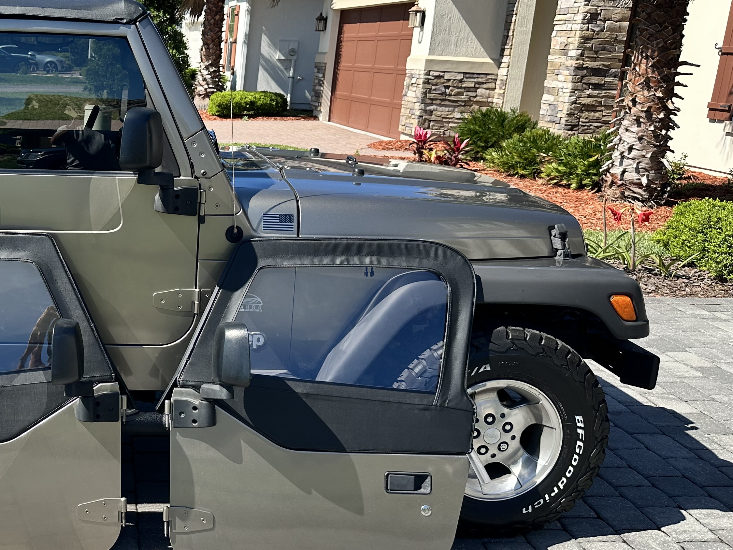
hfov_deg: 41.3
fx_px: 911
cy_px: 257
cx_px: 113
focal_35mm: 43
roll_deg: -3.1
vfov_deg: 33.6
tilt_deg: -13.0
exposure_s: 1/2591
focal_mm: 6.86
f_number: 1.78
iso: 80
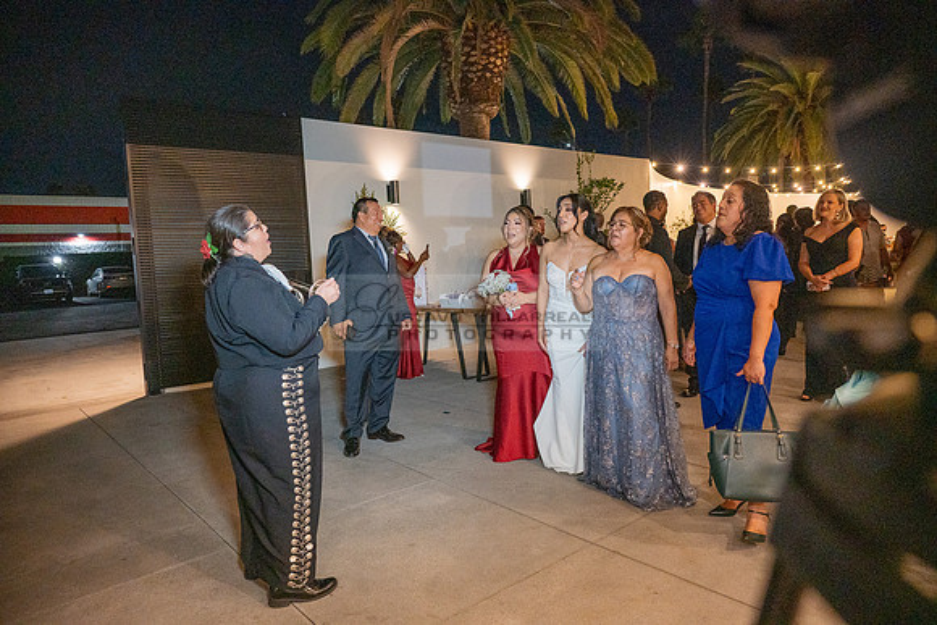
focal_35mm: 24
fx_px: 625
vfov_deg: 53.2
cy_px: 312
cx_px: 468
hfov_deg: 73.7
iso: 2500
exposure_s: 1/200
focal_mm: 24
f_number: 4
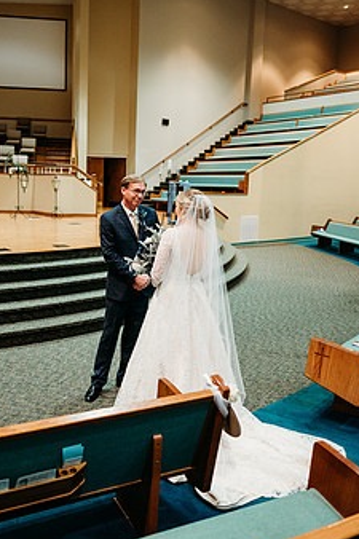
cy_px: 250
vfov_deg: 58.7
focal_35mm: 32
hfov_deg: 40.7
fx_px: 479
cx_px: 126
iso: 2000
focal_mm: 24
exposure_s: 1/125
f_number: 1.8
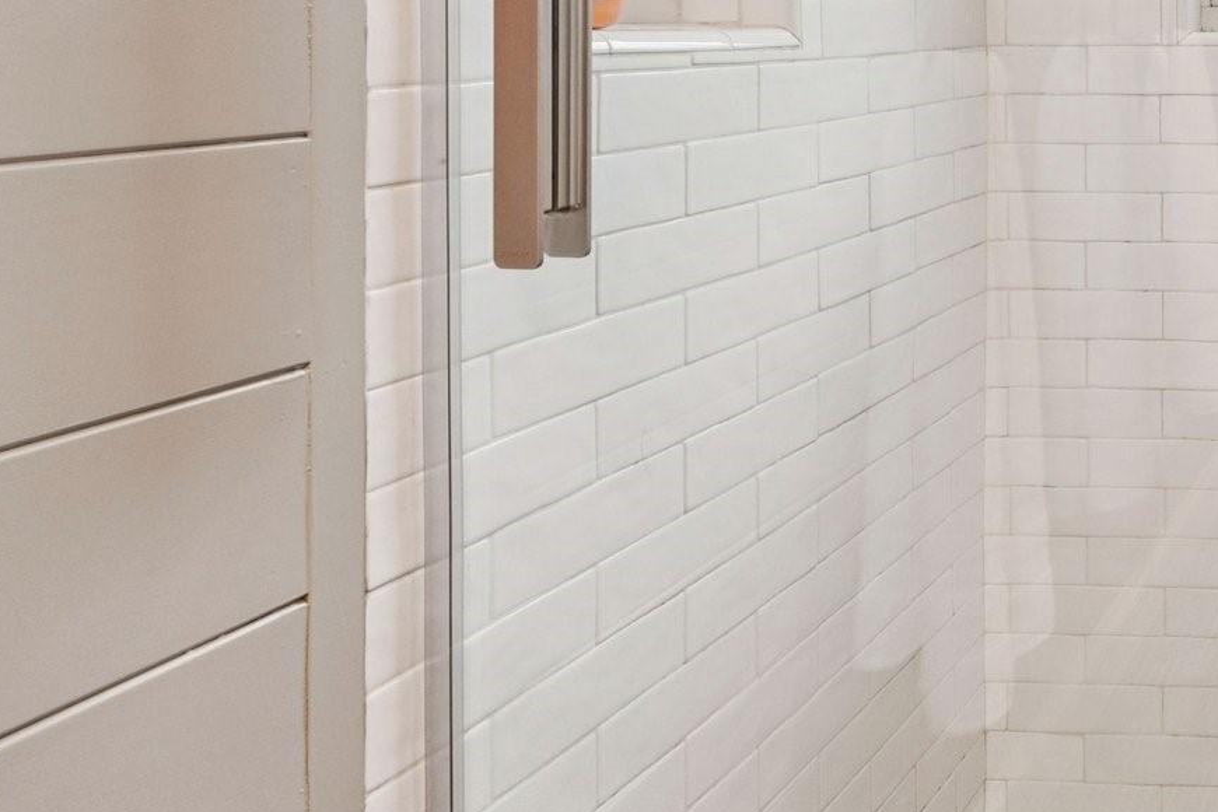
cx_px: 1424
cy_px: 37
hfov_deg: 37.5
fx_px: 1373
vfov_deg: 31.0
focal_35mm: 41
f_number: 8
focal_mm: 11.5
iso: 400
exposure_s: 1/8
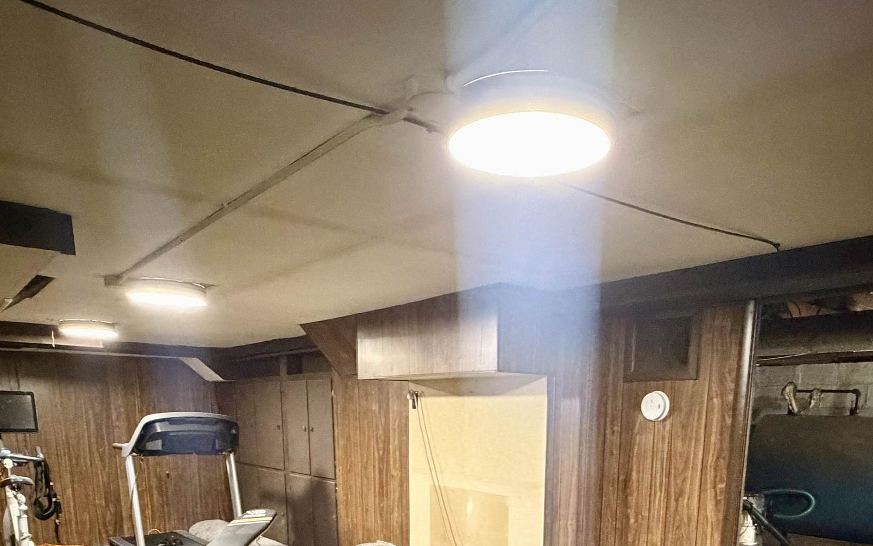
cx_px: 484
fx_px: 666
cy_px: 550
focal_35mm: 28
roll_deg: -0.5
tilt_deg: -12.0
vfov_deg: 39.2
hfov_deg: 66.3
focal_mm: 2.22
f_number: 2.2
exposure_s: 1/40
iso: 1000
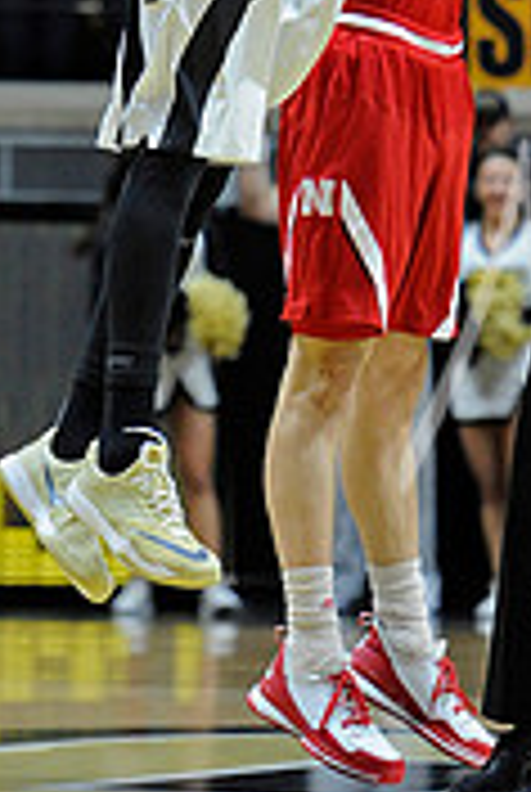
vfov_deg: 5.2
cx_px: 340
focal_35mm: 396
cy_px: -180
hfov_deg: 3.5
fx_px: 8727
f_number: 3.5
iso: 4000
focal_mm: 155
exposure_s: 1/1000
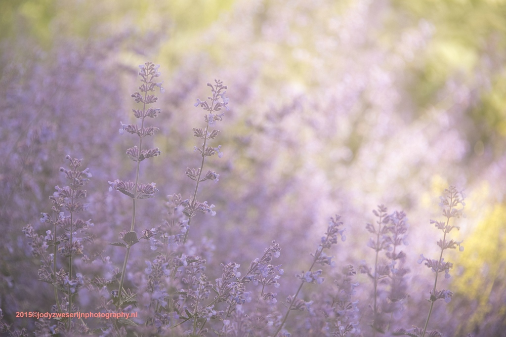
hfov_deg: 10.8
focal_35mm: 190
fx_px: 2670
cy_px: 168
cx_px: 253
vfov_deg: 7.2
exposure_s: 1/400
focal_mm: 190
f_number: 5.6
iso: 500
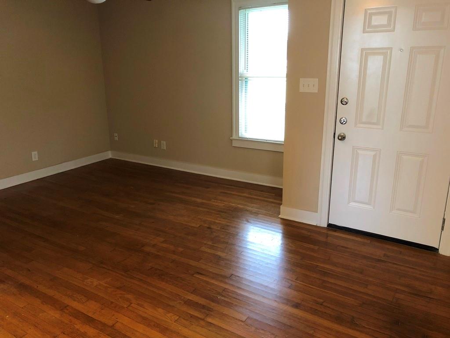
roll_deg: +0.9
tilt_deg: -16.7
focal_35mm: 28
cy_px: 169
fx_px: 364
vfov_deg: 49.7
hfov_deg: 63.4
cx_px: 225
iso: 100
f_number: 1.8
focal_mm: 3.99
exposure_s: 1/15
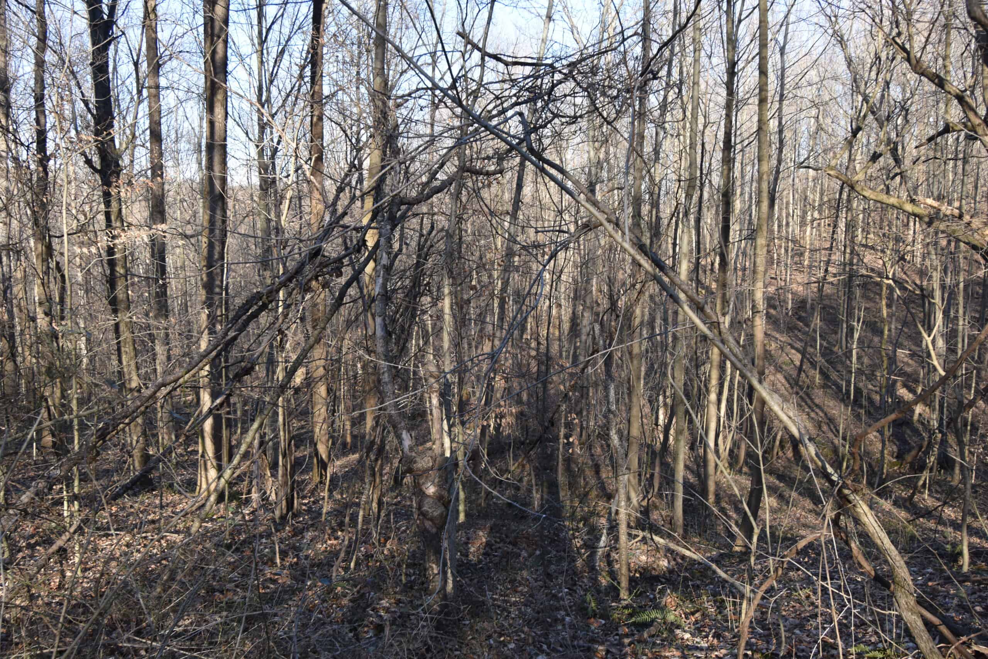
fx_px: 823
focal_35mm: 30
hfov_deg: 61.9
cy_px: 330
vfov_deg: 43.6
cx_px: 494
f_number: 8
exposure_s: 1/250
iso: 400
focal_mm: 20
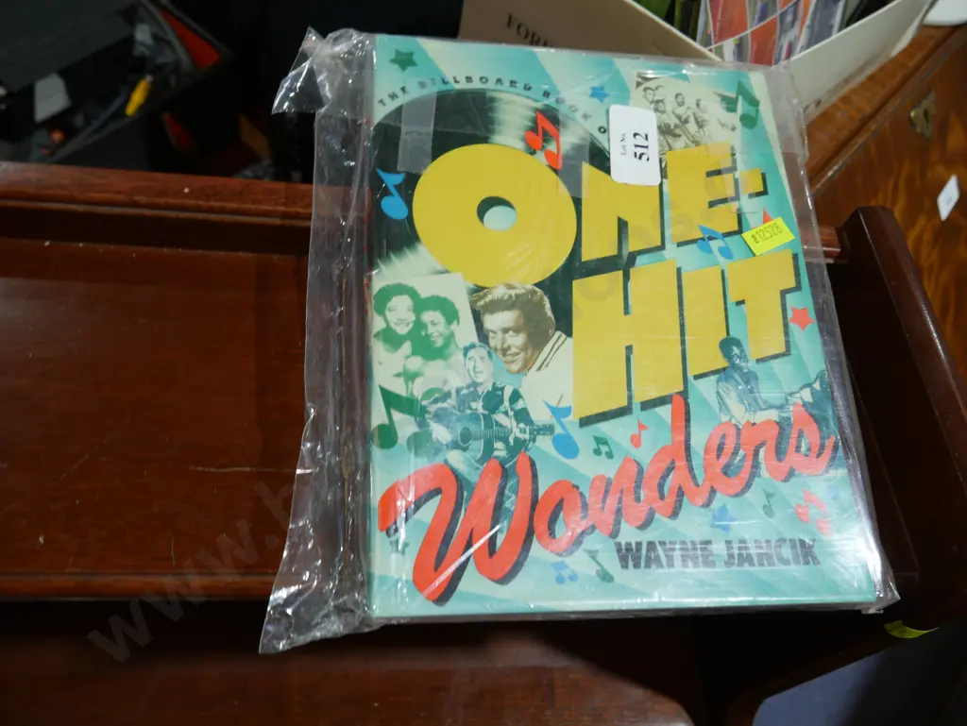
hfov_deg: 63.4
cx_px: 484
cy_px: 363
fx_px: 783
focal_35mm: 28
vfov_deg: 49.8
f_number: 4.5
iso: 200
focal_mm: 14
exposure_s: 1/60
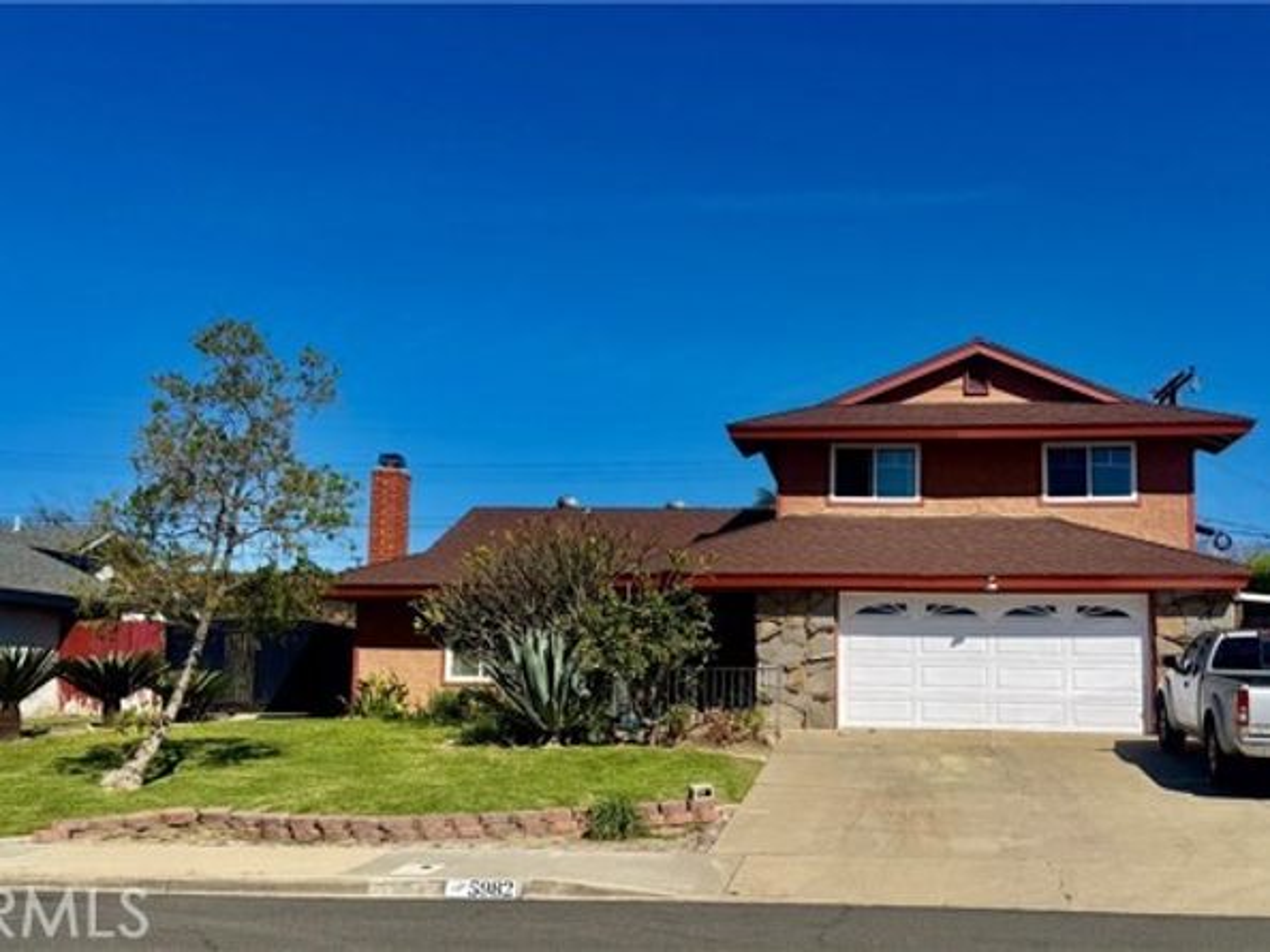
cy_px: 476
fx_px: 880
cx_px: 635
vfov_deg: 56.8
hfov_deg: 71.6
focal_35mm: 24
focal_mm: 6.76
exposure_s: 1/6711
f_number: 1.78
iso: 80
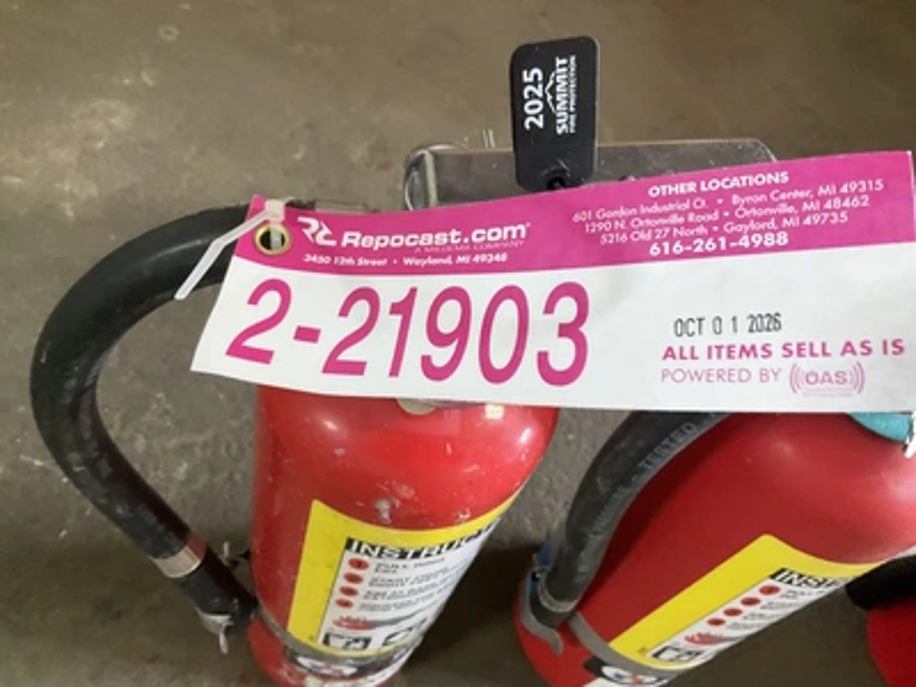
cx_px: 458
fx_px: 767
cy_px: 344
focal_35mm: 29
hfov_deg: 61.7
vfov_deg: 48.2
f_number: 1.8
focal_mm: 3
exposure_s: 1/60
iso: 250
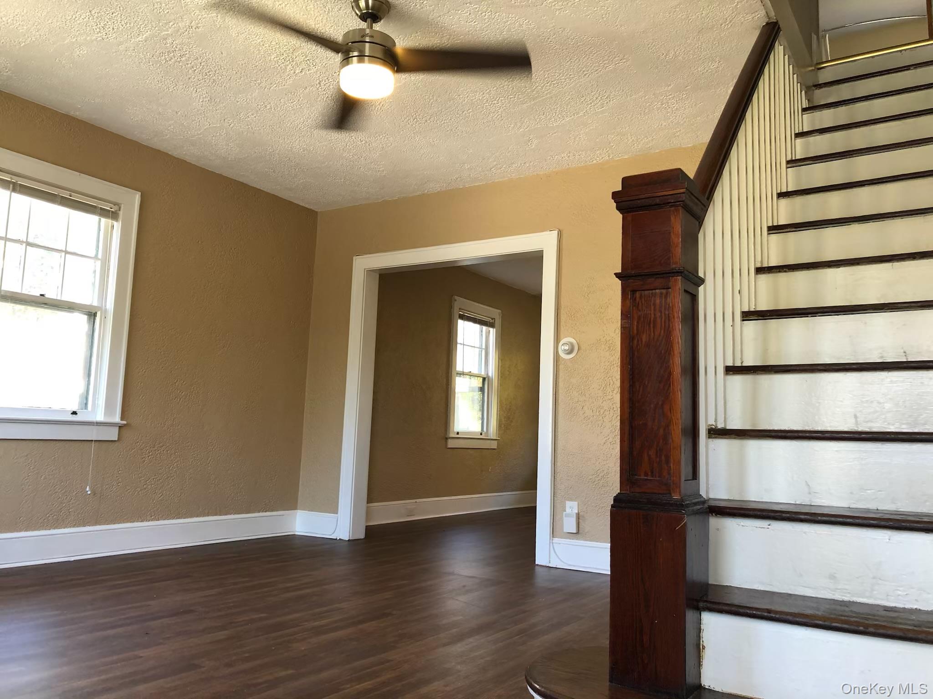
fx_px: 755
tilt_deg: +7.7
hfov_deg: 63.4
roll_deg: -1.2
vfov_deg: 49.7
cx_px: 466
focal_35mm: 28
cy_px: 350
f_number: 1.8
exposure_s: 1/24
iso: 40
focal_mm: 4
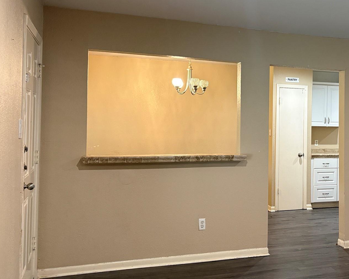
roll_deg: +0.1
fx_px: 423
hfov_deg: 43.3
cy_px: 125
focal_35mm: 41
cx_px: 265
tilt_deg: +0.1
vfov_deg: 36.4
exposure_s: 1/60
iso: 250
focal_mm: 5.96
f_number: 1.6
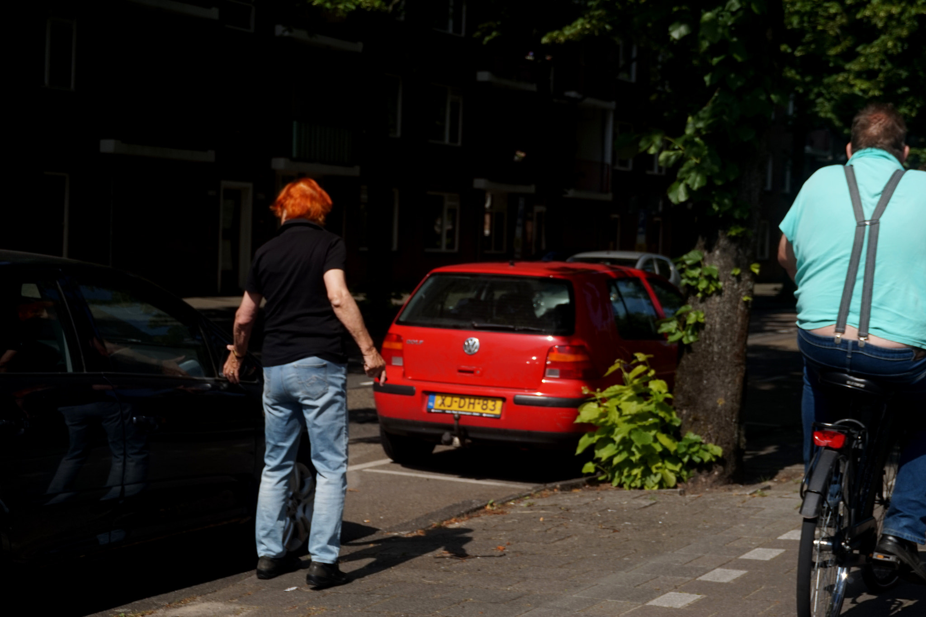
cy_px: 308
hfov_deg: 31.2
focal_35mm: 64
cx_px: 463
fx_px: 1658
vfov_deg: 21.1
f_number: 7.1
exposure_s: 1/500
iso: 100
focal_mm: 43
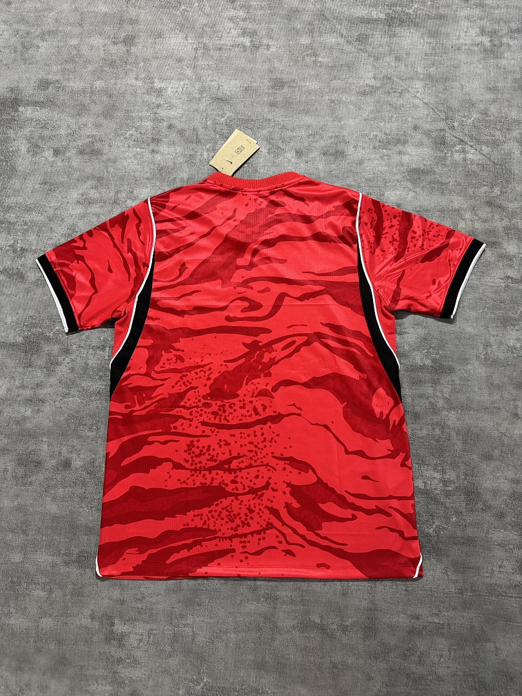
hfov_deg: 56.8
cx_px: 261
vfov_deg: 71.6
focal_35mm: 24
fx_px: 483
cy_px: 348
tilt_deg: -77.5
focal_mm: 6.76
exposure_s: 1/60
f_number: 1.78
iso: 500
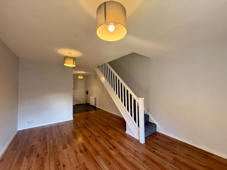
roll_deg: +0.0
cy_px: 85
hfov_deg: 102.1
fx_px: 92
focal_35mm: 14
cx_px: 114
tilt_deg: +1.4
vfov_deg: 85.7
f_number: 2.2
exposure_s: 1/99
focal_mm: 2.22
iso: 250
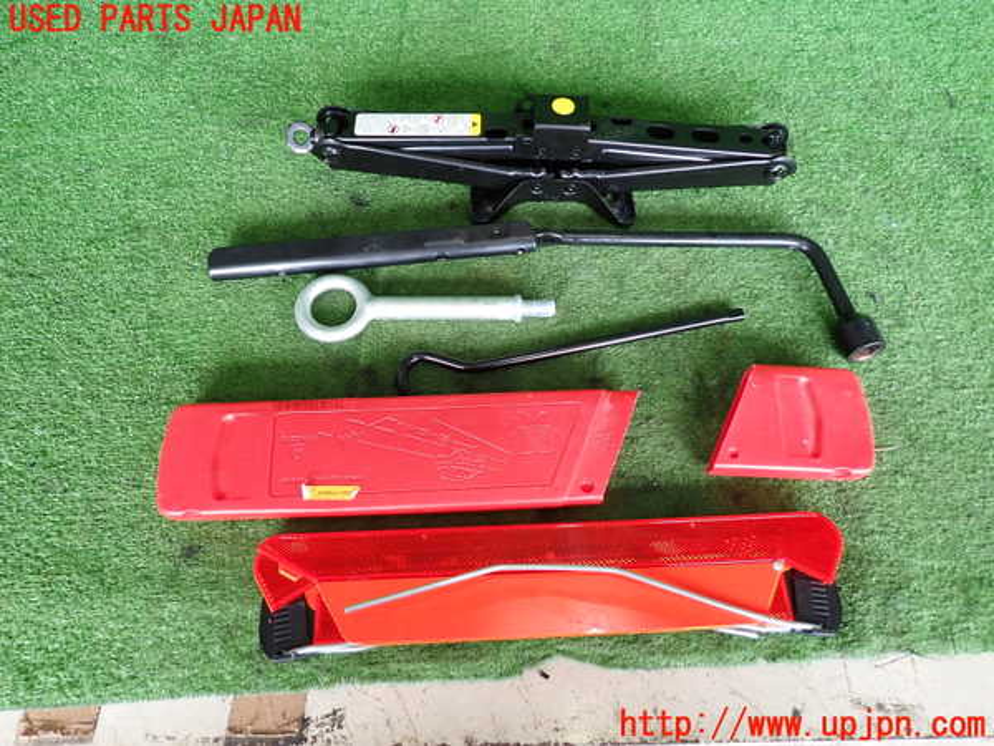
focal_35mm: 25
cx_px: 497
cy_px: 373
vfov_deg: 54.9
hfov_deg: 69.4
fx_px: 718
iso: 200
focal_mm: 4.5
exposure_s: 1/100
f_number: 2
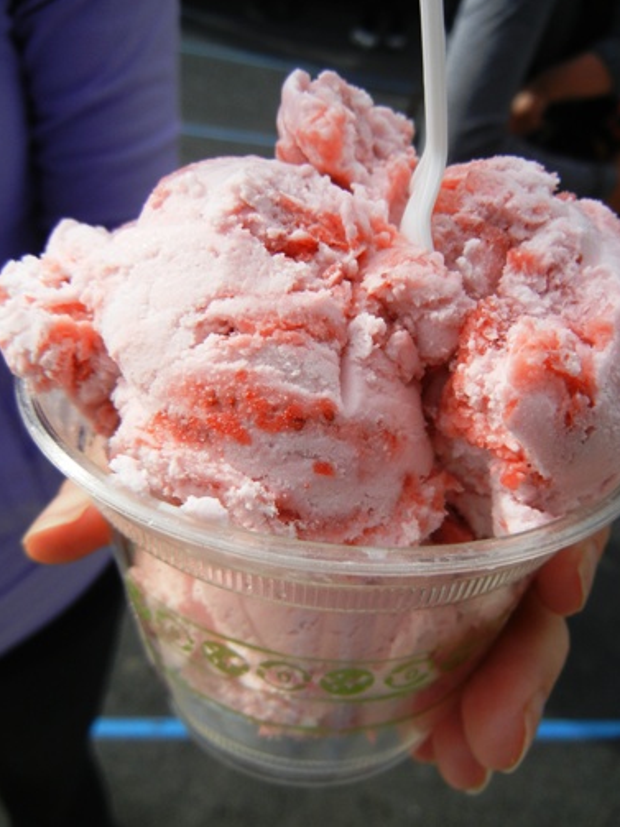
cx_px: 317
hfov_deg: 45.4
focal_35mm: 31
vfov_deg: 58.4
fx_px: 741
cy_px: 416
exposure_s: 1/434
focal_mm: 5.4
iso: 160
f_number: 7
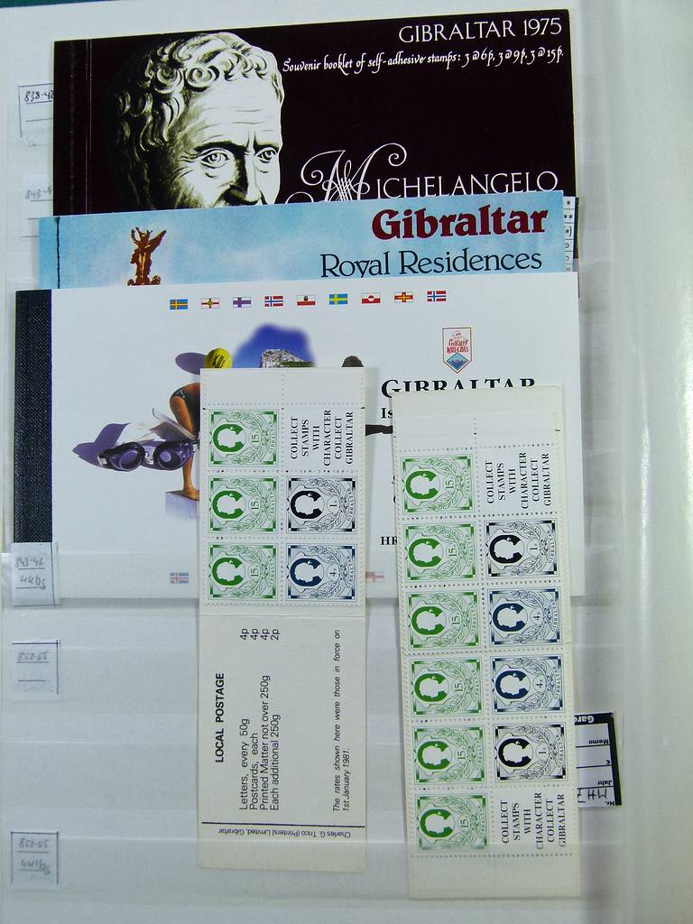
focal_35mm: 37
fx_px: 988
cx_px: 346
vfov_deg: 50.1
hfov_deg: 38.7
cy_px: 462
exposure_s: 1/125
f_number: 4
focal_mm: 6.7
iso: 100
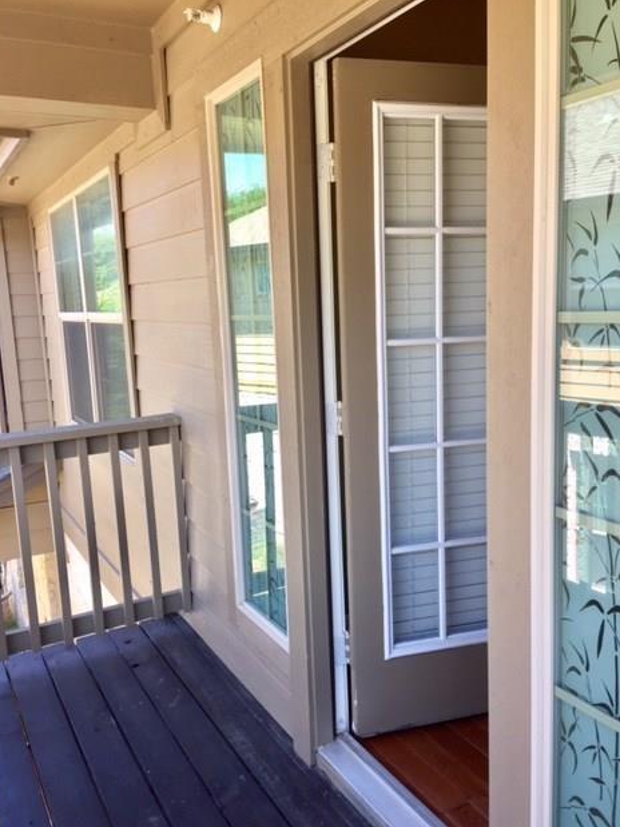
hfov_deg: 46.8
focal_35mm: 30
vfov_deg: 60.0
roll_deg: +2.9
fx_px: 717
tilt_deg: -9.3
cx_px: 310
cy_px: 422
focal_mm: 4.15
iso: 32
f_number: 2.2
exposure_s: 1/124
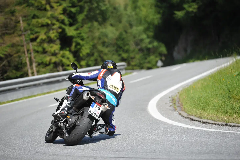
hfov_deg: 10.8
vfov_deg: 7.2
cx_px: 120
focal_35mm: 190
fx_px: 1266
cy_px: 80
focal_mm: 190
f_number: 4
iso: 800
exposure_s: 1/4000
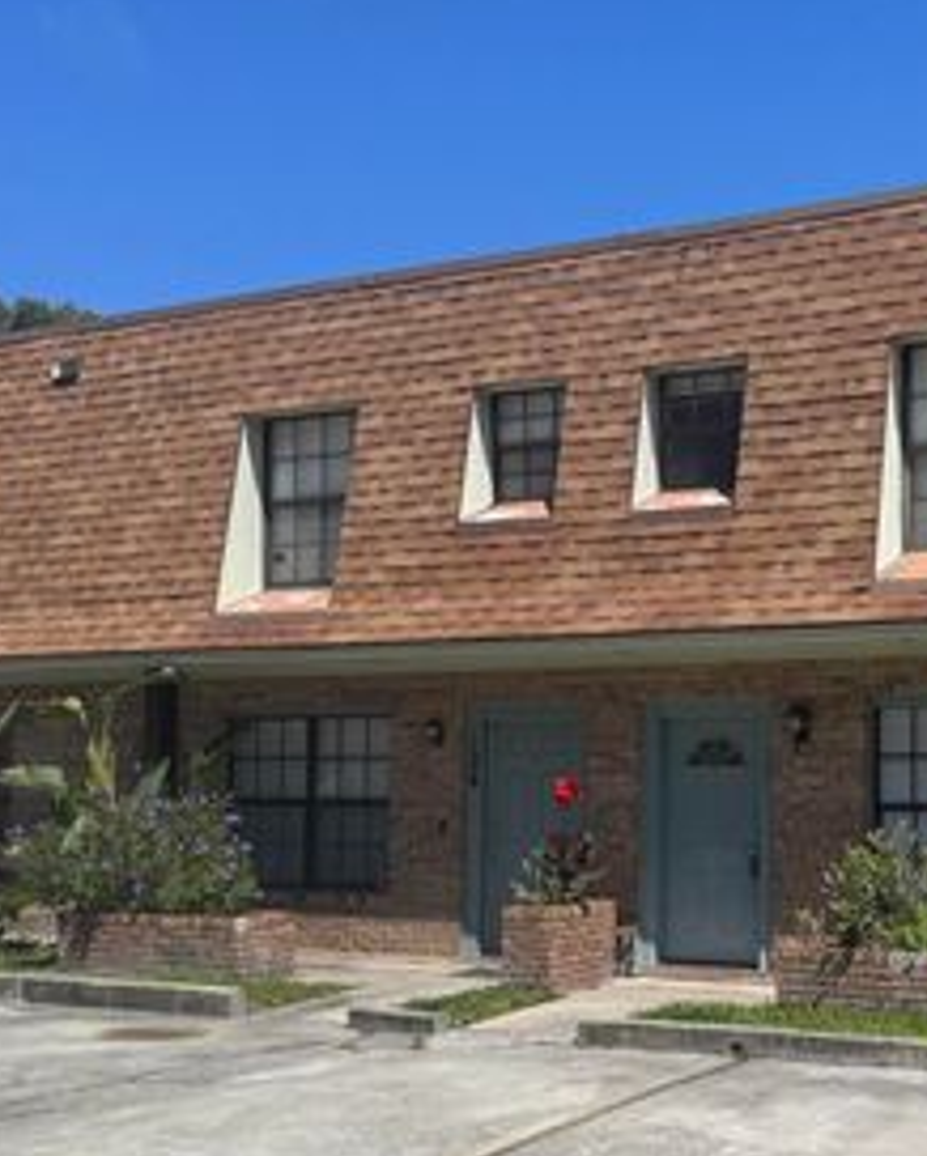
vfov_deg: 42.3
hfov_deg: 33.2
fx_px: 1473
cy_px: 767
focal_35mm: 43
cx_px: 825
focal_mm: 6.76
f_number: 1.78
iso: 80
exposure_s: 1/5348
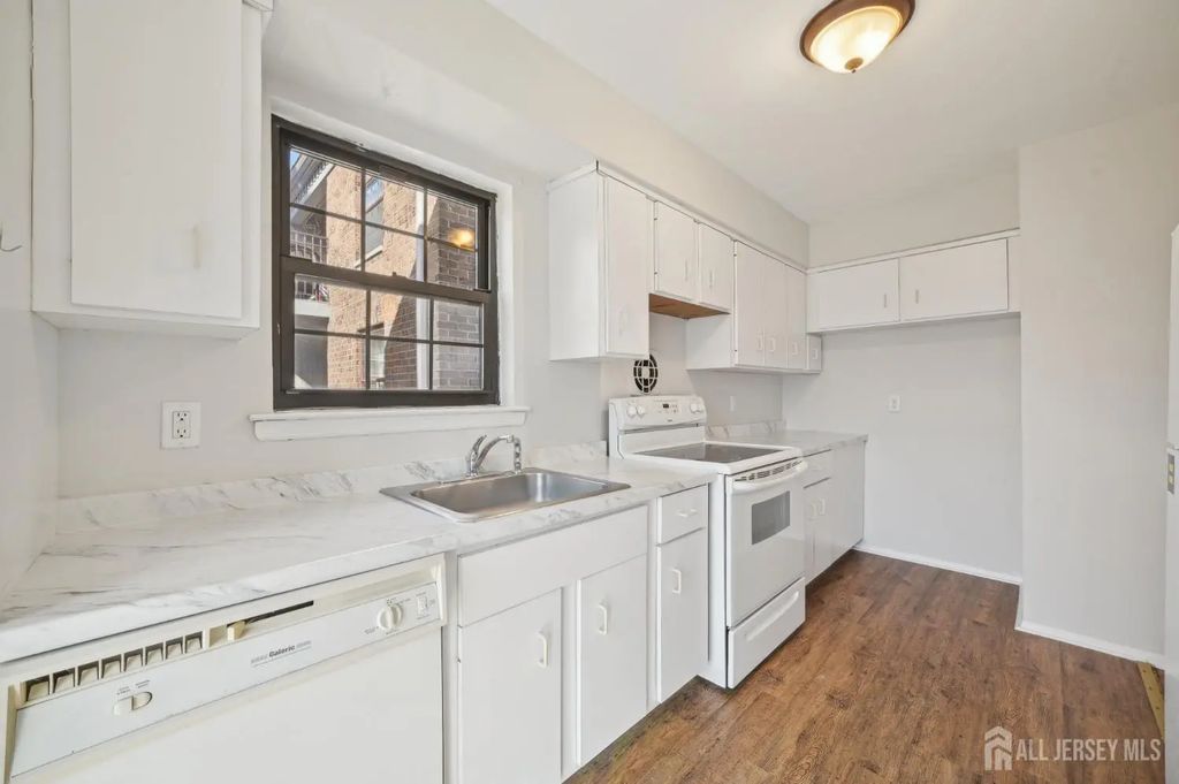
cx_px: 590
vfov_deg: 81.1
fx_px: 458
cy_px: 392
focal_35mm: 14
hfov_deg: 104.3
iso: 800
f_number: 8
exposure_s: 1/160
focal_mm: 14
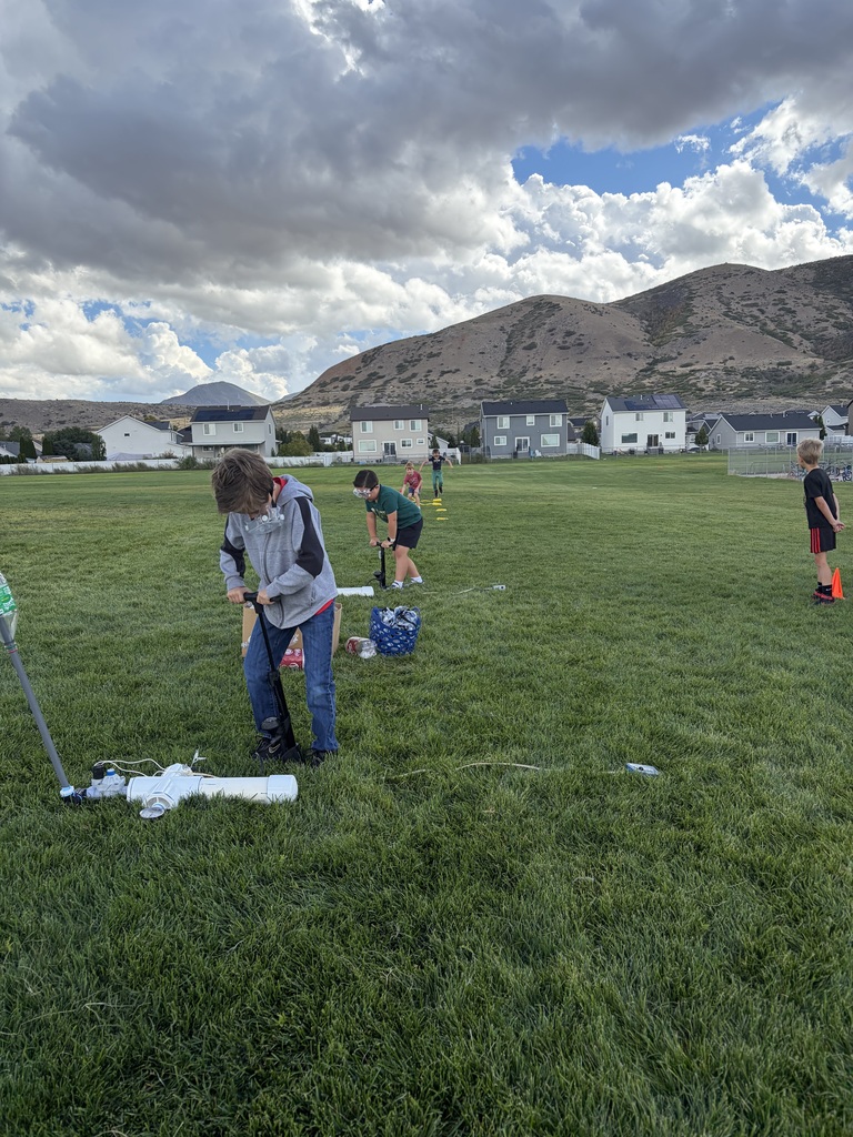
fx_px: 854
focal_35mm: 26
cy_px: 568
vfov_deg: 67.3
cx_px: 426
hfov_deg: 53.1
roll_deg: +1.6
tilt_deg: -6.8
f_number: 1.6
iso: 64
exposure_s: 1/2639
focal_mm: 5.96
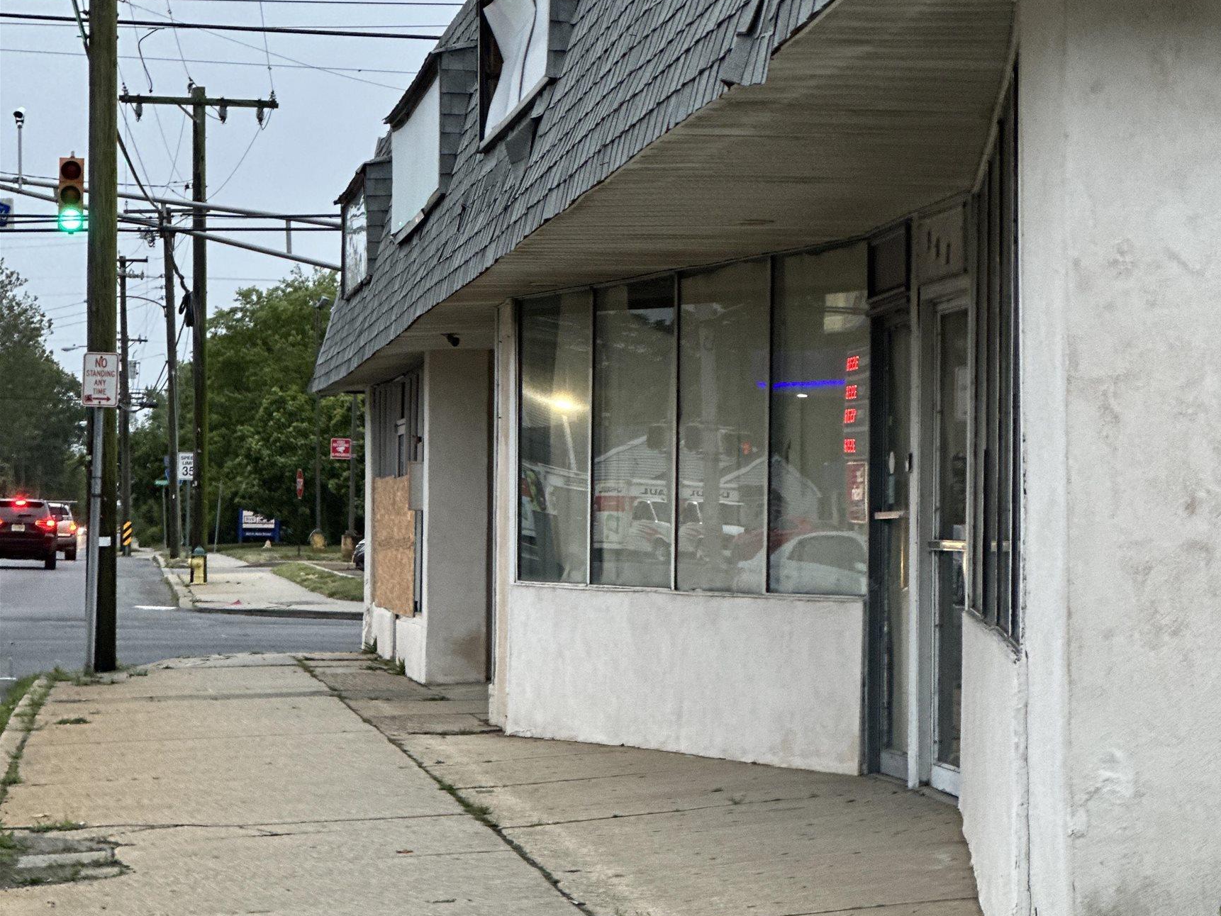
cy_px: 298
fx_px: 3634
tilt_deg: +6.8
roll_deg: -1.6
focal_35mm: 103
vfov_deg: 14.3
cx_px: 612
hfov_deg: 19.1
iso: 250
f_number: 2.8
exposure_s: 1/82
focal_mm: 9
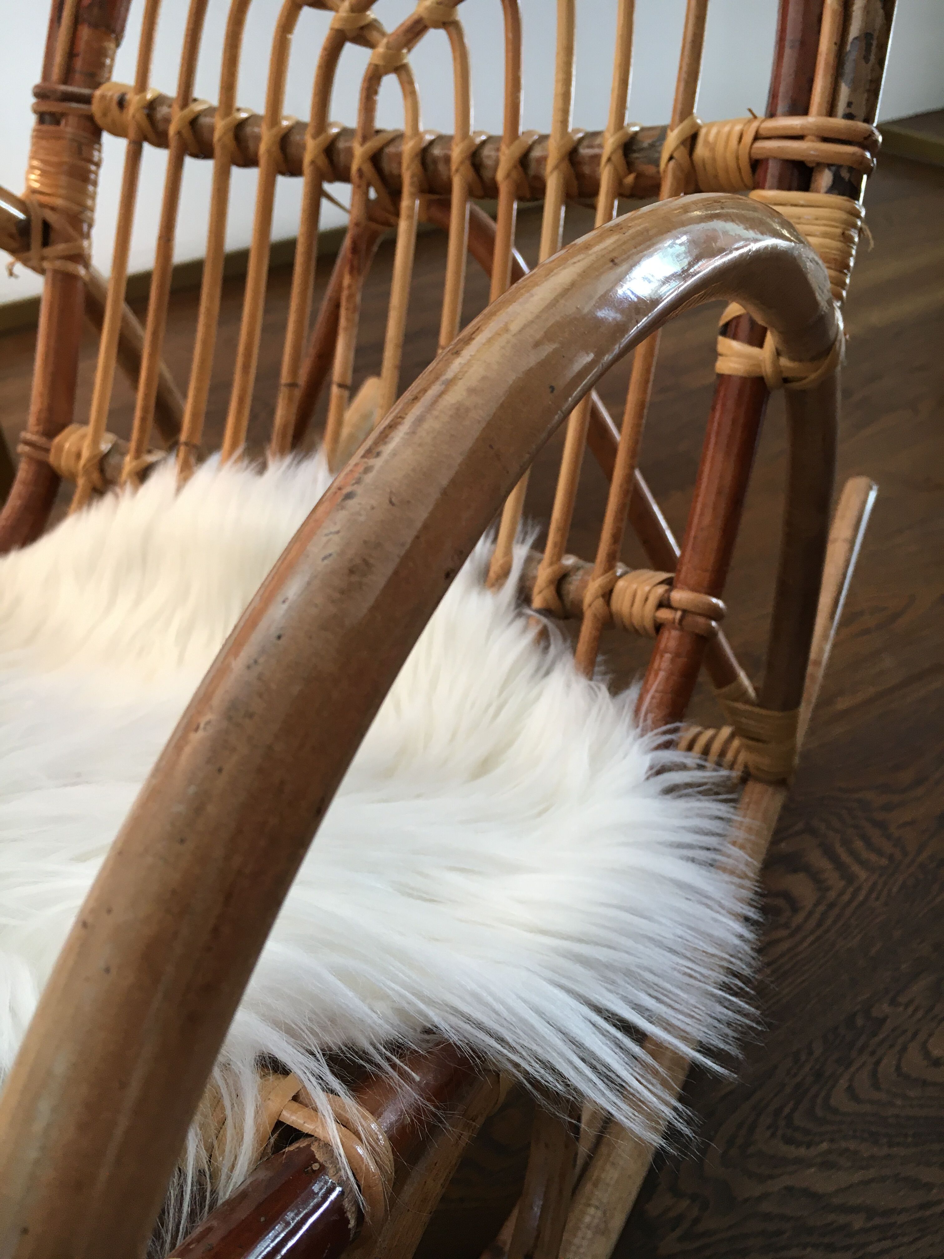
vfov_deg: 61.7
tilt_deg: -37.6
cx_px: 472
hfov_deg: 48.2
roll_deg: +3.6
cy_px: 630
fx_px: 1054
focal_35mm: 29
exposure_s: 1/33
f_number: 2.2
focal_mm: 4.15
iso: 40
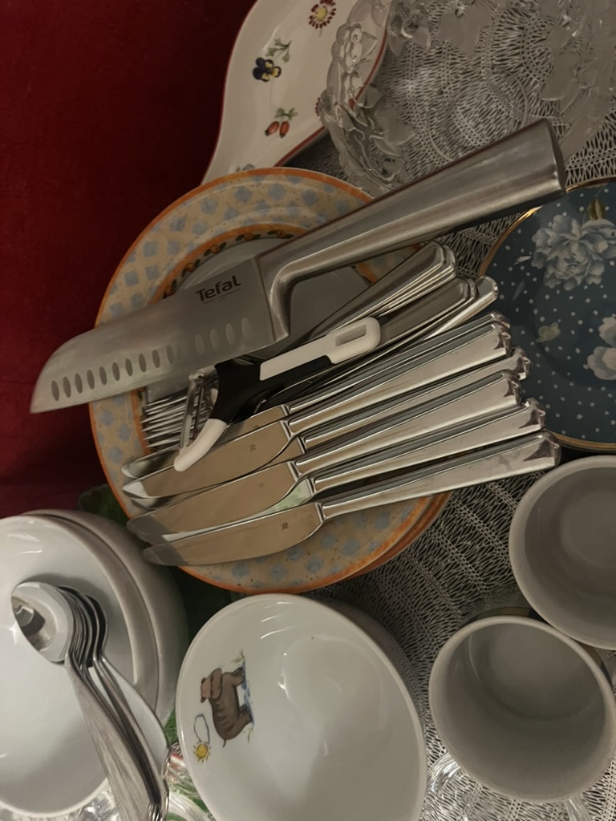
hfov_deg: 53.1
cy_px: 410
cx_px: 308
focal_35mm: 26
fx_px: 617
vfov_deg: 67.3
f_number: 1.5
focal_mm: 5.7
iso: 640
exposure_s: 1/30
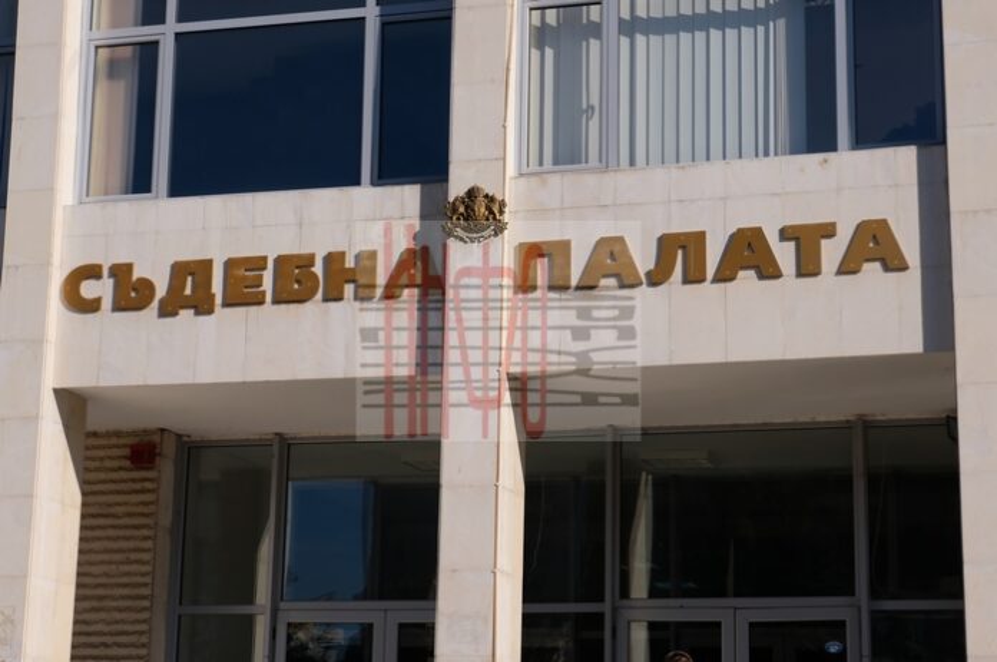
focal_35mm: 75
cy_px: 331
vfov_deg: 18.1
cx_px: 498
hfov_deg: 27.0
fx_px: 2074
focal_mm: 50
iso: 400
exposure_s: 1/400
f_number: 14
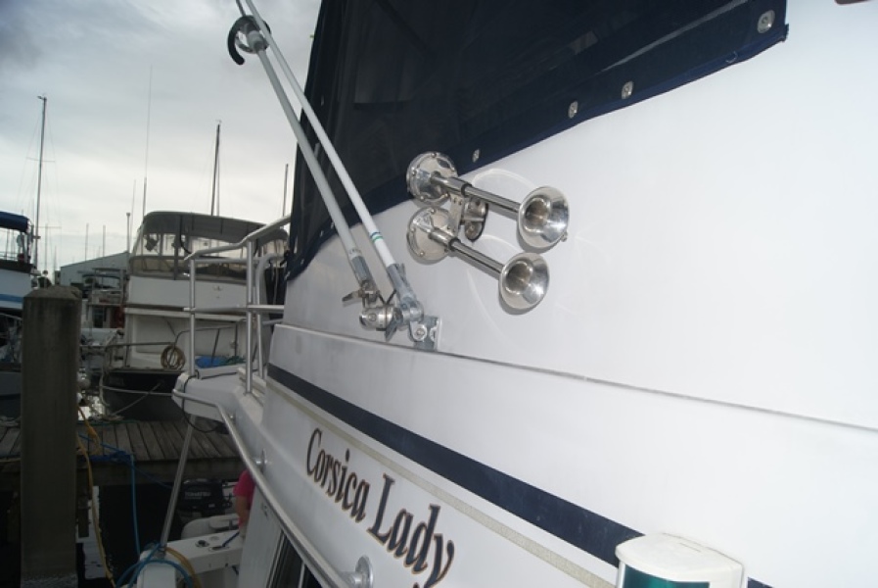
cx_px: 439
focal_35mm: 27
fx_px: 659
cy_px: 294
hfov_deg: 67.3
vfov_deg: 48.0
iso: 100
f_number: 8
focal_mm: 18
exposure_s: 1/160
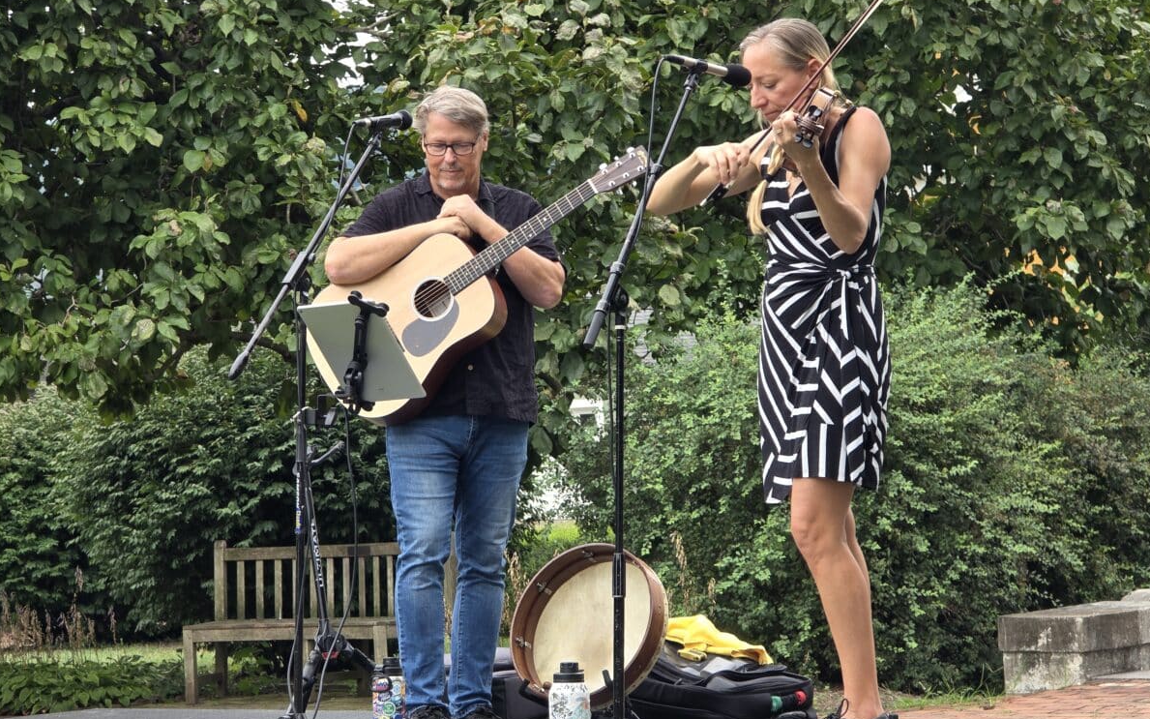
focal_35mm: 123
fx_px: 3855
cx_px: 576
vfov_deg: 10.7
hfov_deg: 17.0
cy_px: 386
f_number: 3.4
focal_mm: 18.6
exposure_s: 1/120
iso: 125
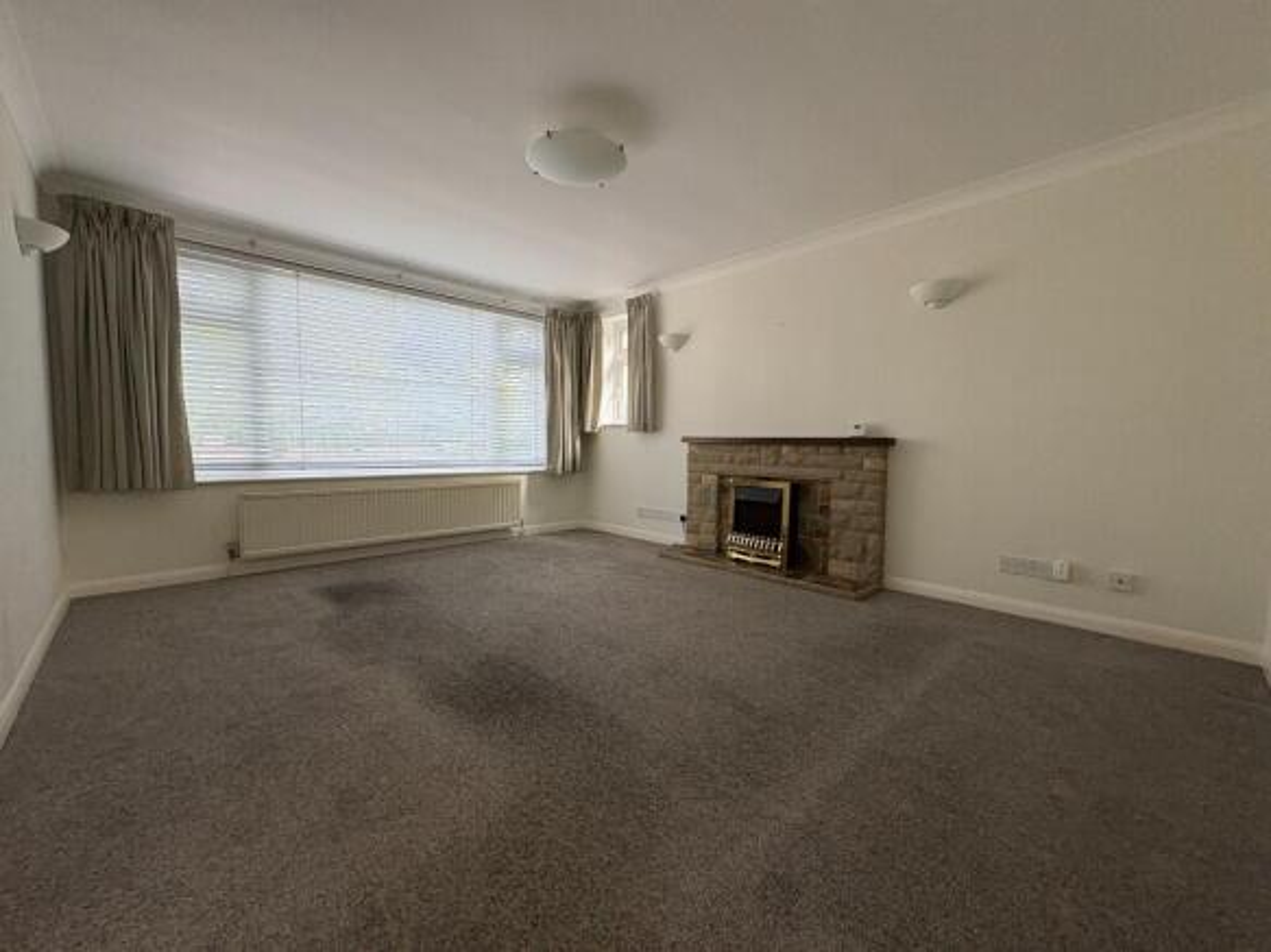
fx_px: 514
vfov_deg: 85.7
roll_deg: -0.1
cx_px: 636
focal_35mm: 14
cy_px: 476
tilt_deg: -2.7
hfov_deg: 102.1
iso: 200
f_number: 2.2
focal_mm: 2.22
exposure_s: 1/66
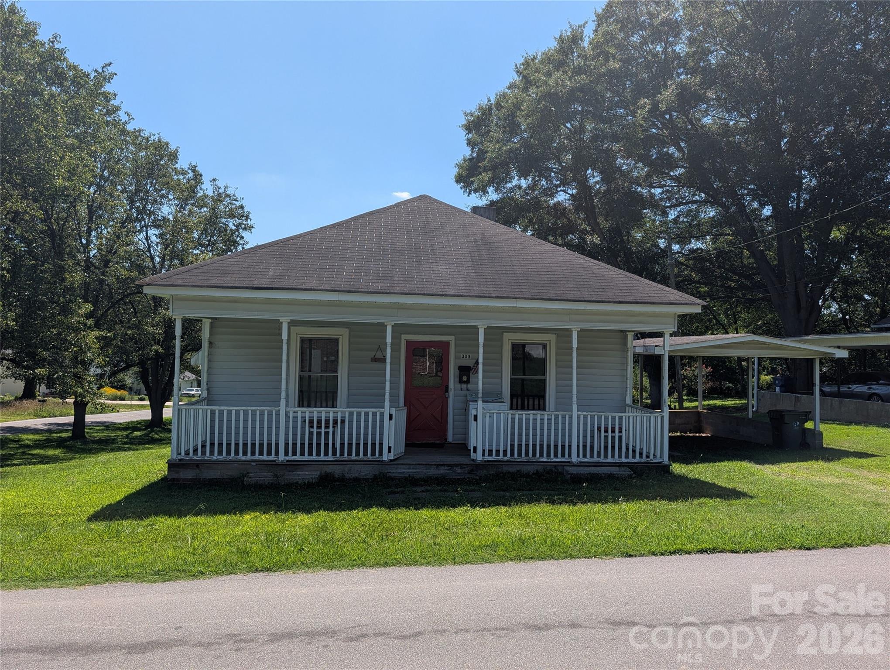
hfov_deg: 71.5
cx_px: 445
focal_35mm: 24
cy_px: 335
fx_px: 618
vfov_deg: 56.9
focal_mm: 6.9
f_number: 1.68
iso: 20
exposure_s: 1/1127
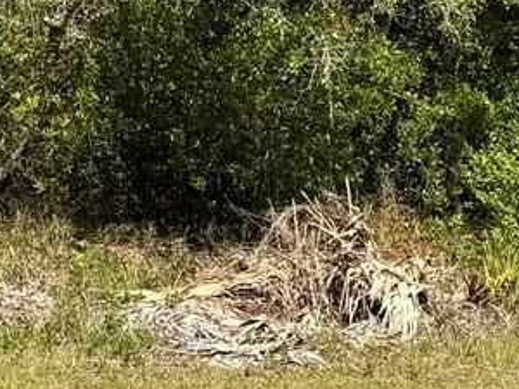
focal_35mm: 128
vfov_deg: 10.9
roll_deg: -1.8
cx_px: -66
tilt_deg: +7.9
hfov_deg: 15.0
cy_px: -271
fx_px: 1919
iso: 80
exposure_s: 1/2703
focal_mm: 6.76
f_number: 1.78
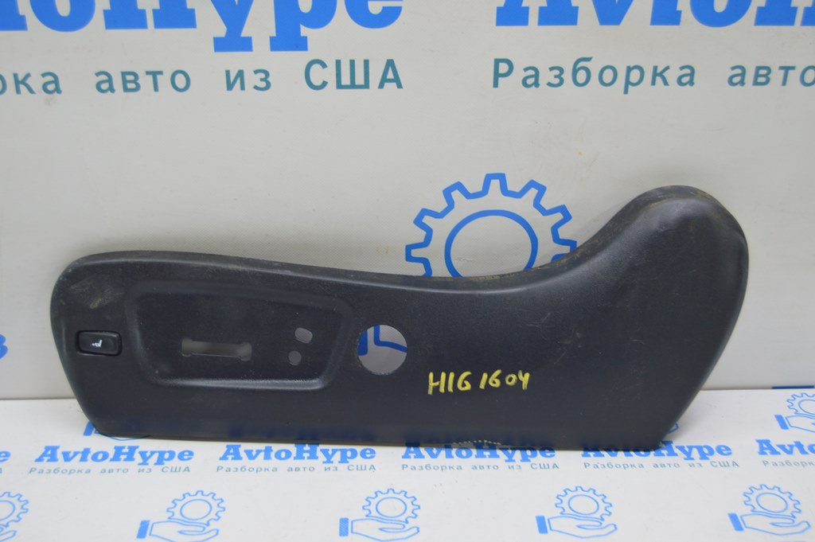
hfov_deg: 43.6
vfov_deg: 29.8
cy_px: 271
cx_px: 408
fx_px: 1018
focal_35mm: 45
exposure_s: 1/20
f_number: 5.6
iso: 400
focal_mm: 30
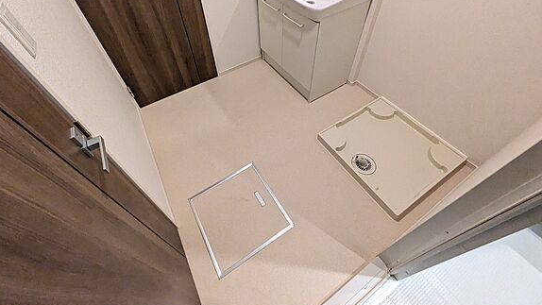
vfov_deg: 61.7
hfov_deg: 95.8
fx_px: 244
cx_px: 255
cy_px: 93
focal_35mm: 17
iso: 932
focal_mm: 1.83
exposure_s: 1/60
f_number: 2.2
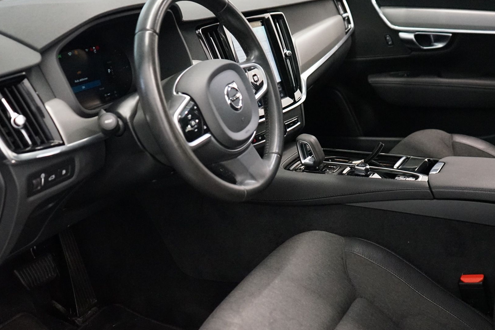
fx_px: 619
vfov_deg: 29.8
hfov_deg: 43.5
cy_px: 185
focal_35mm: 45
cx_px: 273
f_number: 3.5
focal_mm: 29
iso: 6400
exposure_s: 1/160
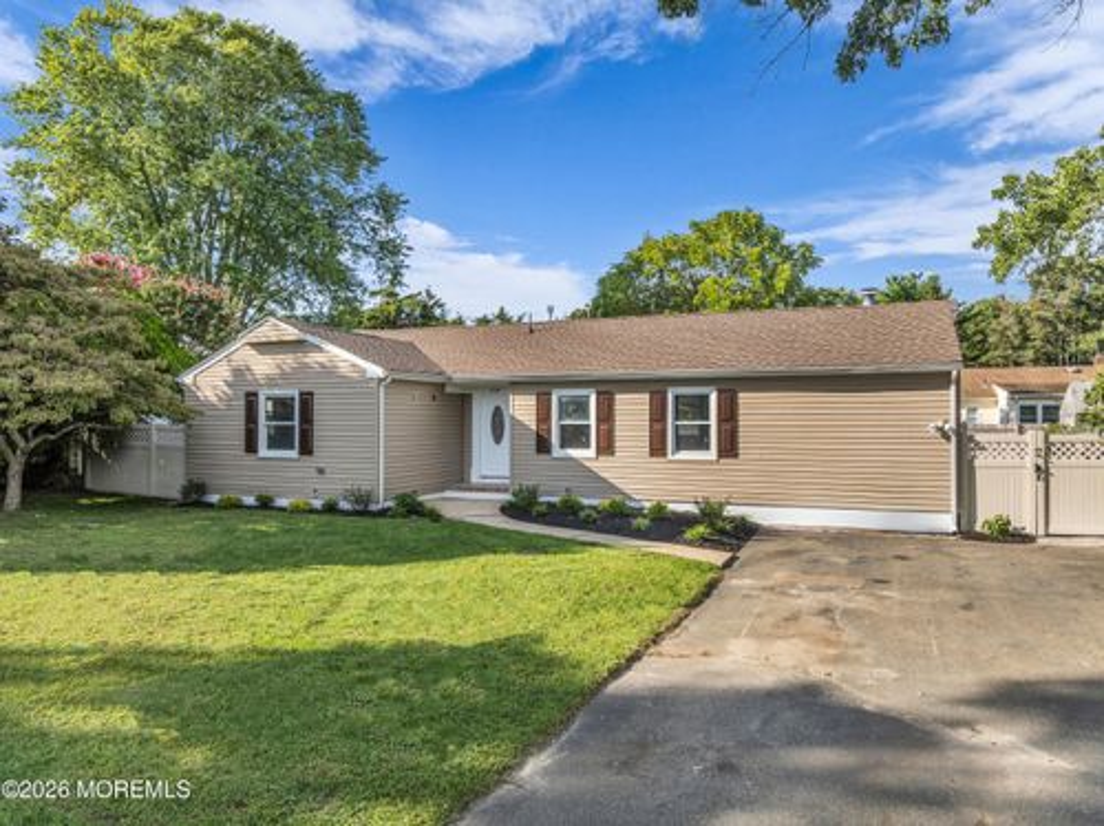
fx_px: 765
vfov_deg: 56.7
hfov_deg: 71.6
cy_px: 413
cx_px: 552
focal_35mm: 24
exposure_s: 1/1250
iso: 120
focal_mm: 12.29
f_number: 2.8
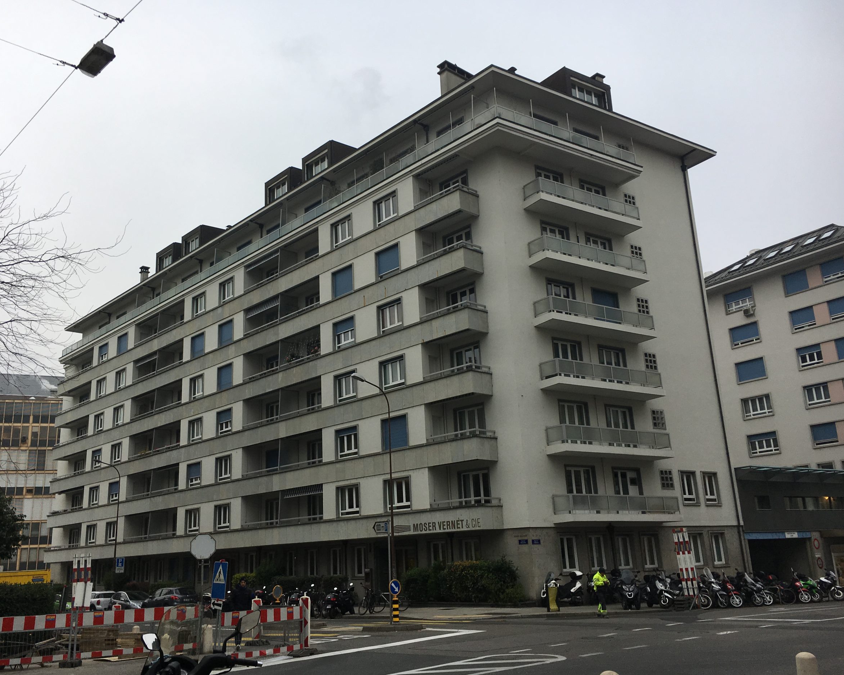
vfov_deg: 47.1
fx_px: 774
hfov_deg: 57.1
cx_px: 386
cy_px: 335
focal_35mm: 31
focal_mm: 4.15
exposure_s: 1/801
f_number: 2.2
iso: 25
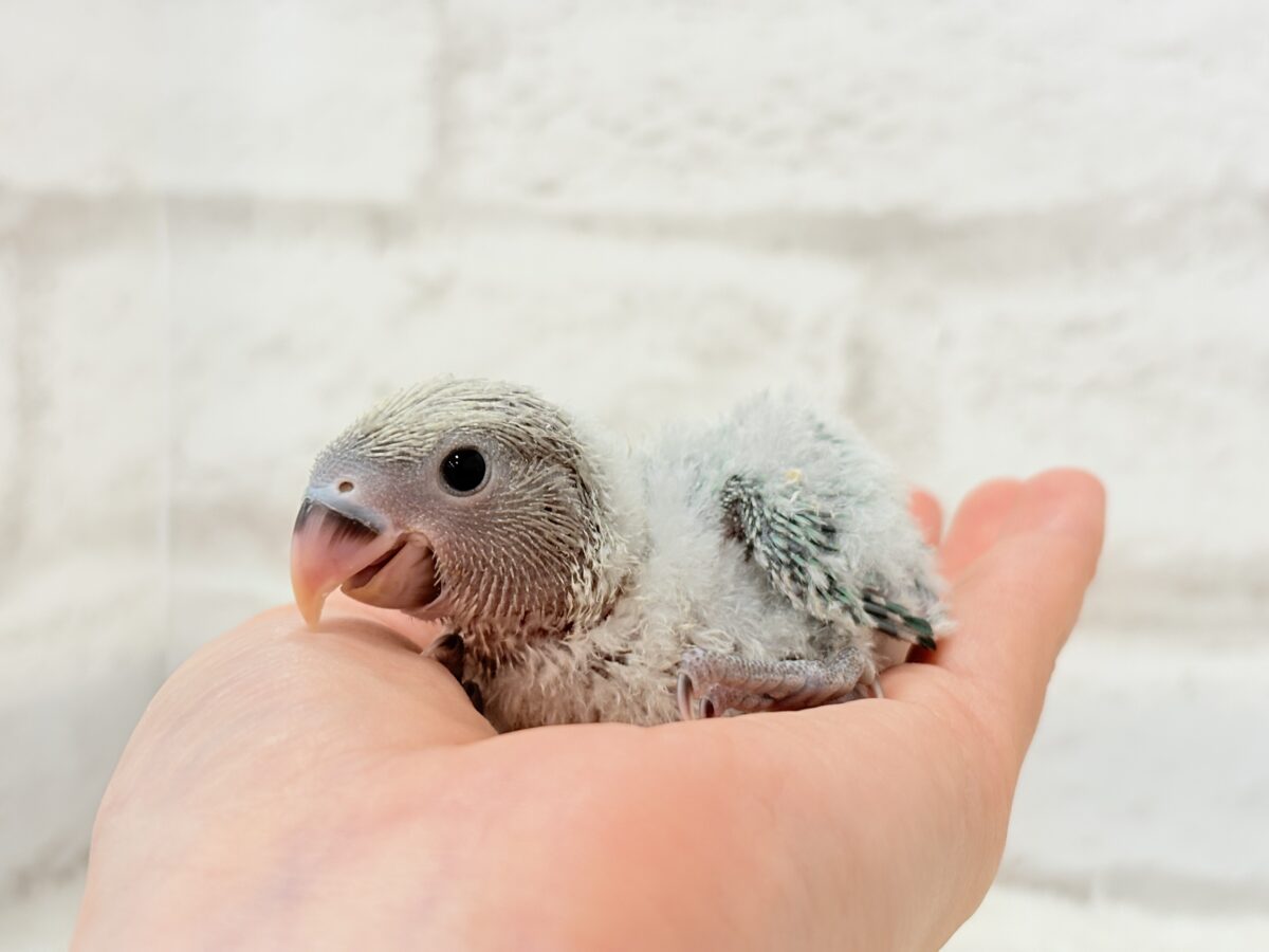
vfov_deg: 28.0
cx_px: 634
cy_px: 476
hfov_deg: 36.8
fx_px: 1906
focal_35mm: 52
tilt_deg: -3.7
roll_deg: -0.3
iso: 40
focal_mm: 5.96
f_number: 1.6
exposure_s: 1/50
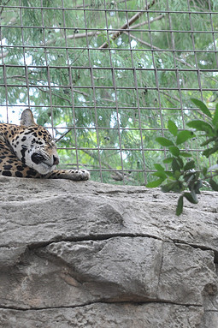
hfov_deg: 8.6
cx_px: -12
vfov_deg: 12.9
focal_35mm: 159
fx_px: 1445
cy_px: 164
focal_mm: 70
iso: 560
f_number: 4
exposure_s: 1/250
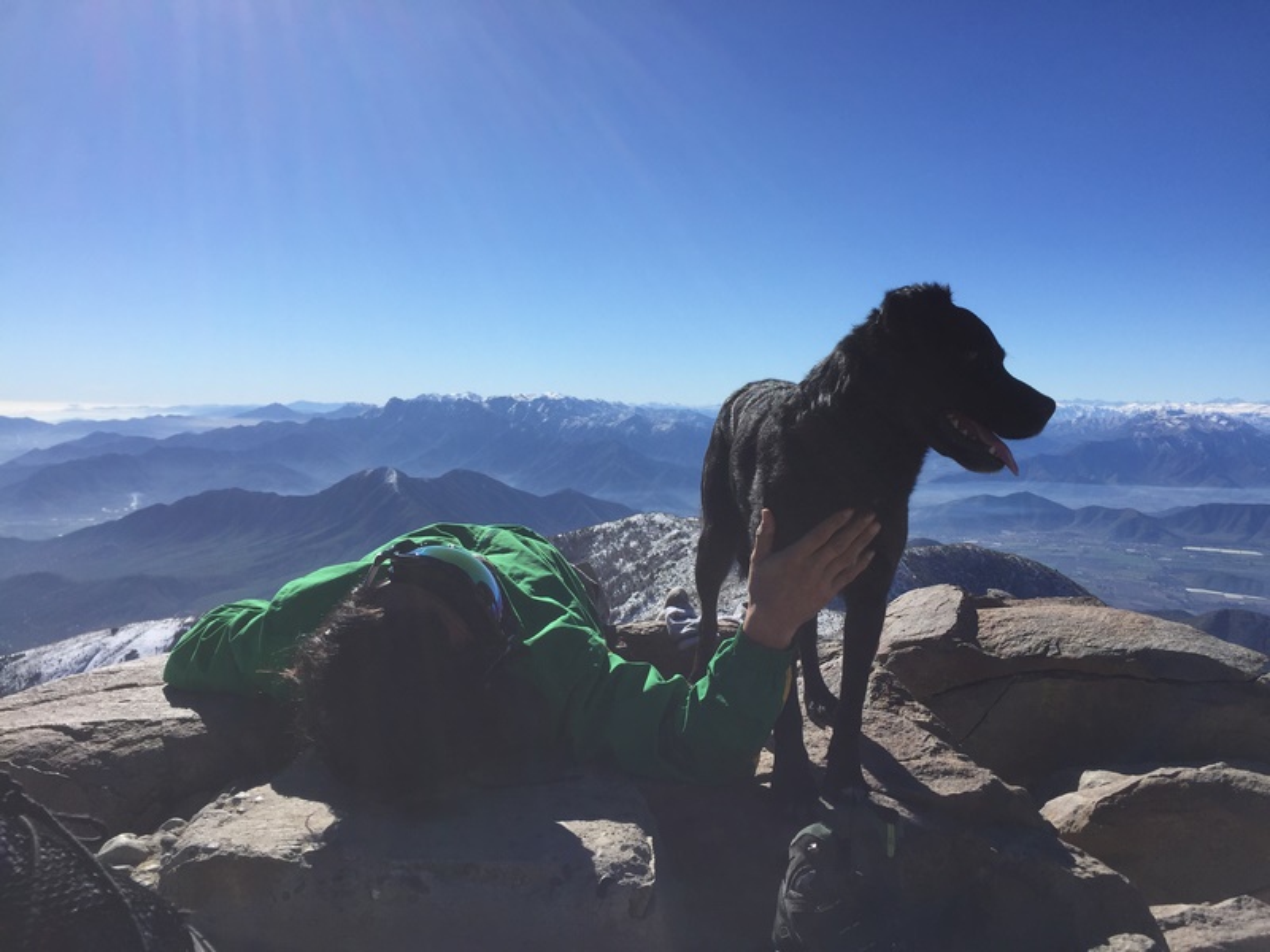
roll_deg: -1.1
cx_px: 635
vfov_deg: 48.2
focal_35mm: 29
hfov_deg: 61.7
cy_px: 476
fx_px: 1064
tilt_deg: -4.5
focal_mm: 4.15
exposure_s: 1/3300
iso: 32
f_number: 2.2
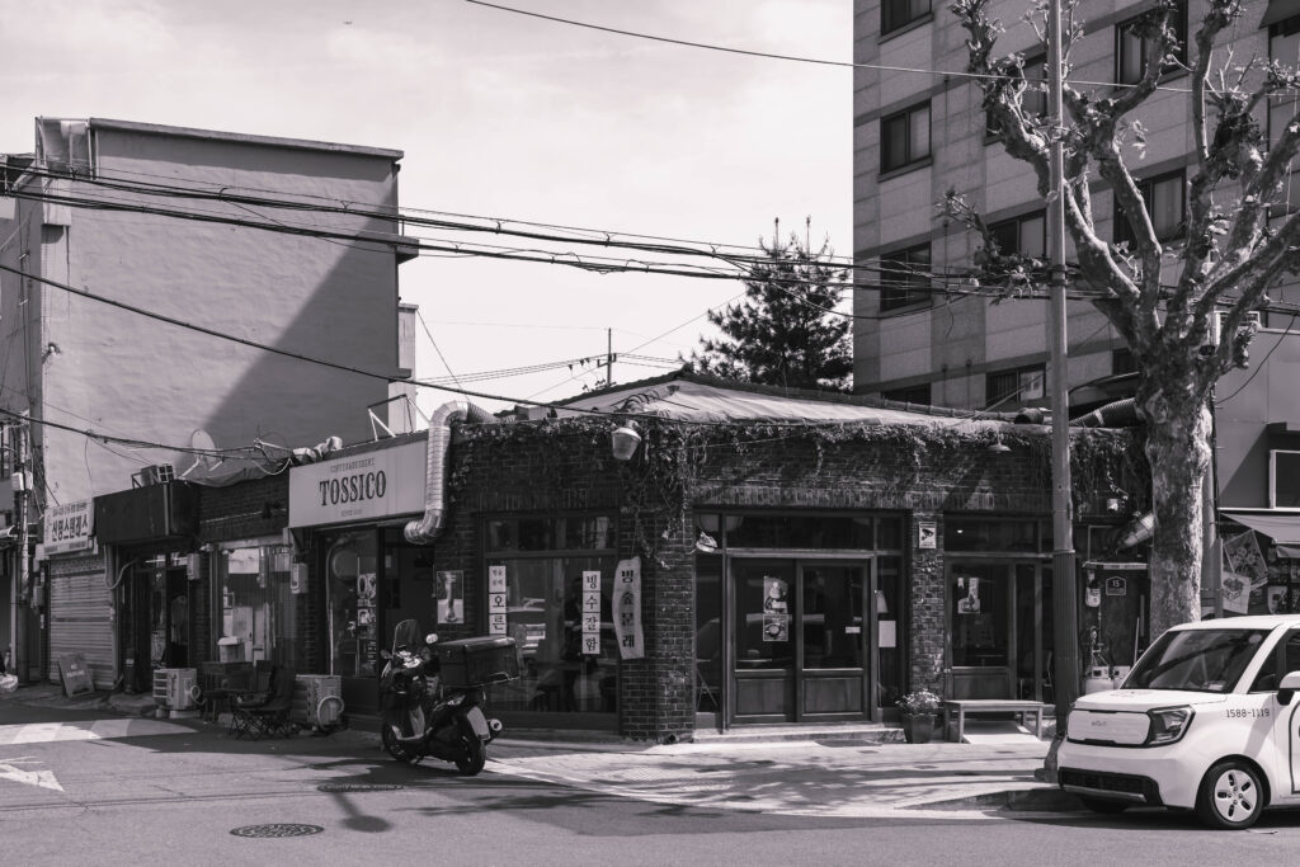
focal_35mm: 40
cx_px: 650
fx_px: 1445
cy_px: 434
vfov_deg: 33.4
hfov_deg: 48.5
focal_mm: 40
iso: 100
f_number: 5.6
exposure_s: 1/1000
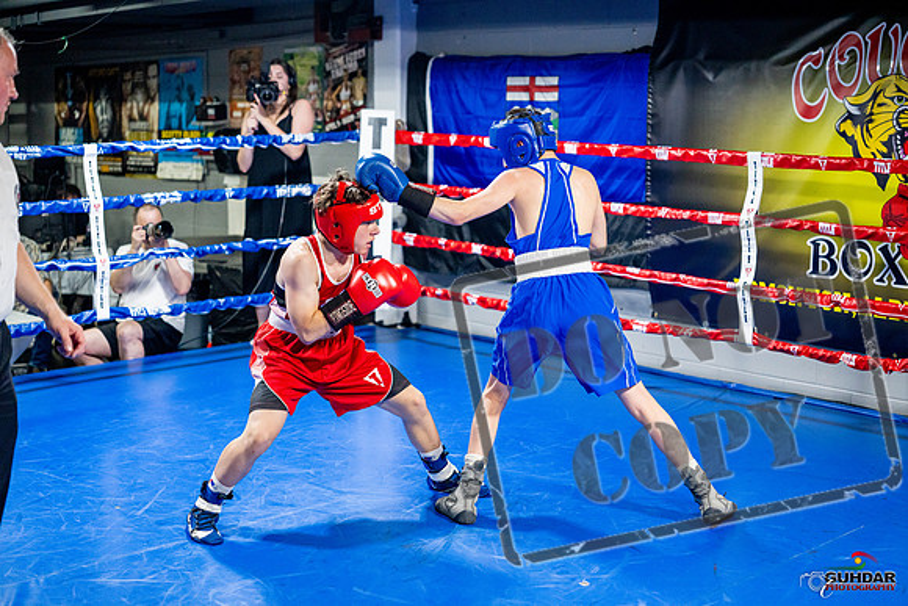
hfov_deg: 39.6
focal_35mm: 50
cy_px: 303
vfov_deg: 27.0
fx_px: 1261
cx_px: 454
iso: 4000
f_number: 2
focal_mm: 50
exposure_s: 1/1000
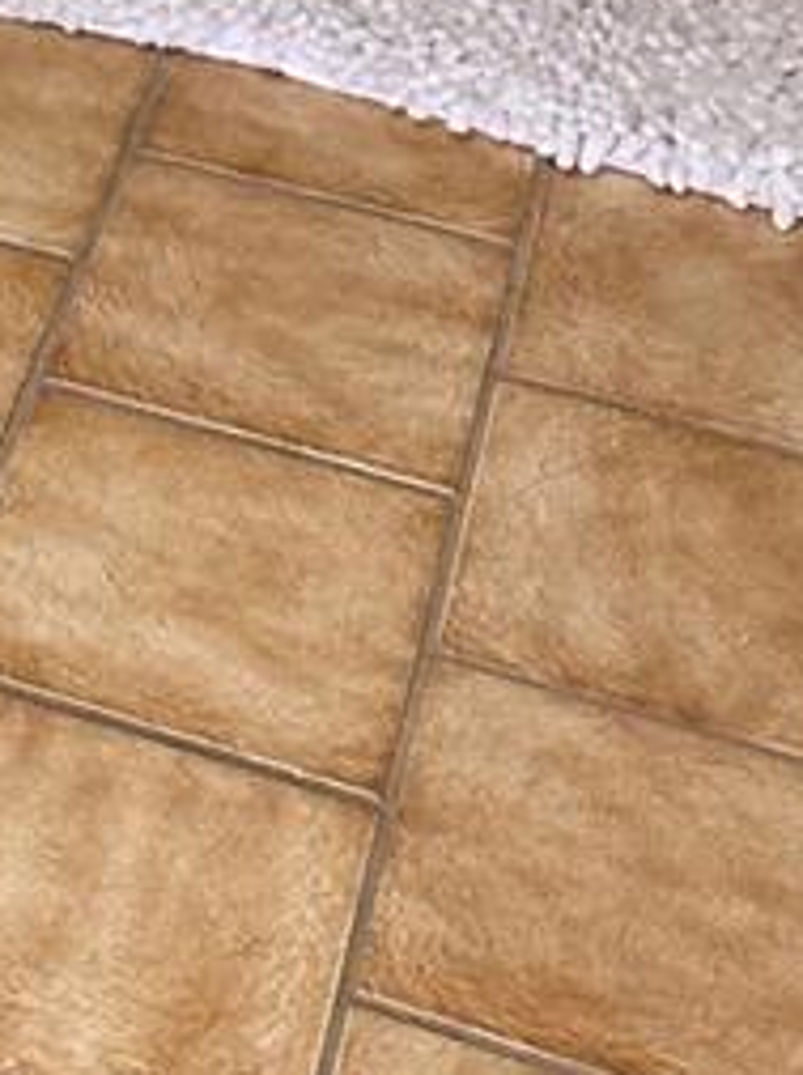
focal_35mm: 114
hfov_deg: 11.7
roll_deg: +3.5
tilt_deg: -12.4
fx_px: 3535
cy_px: -1249
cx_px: -773
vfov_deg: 13.9
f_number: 1.78
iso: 160
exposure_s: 1/120
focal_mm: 6.86
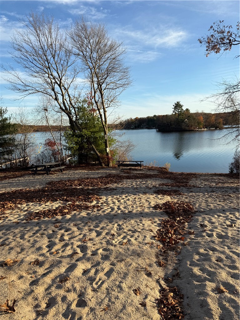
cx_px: 120
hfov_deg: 56.8
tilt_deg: -7.1
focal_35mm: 24
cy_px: 160
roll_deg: +1.8
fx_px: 222
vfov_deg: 71.6
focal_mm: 6.76
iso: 80
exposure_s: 1/2907
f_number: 1.78
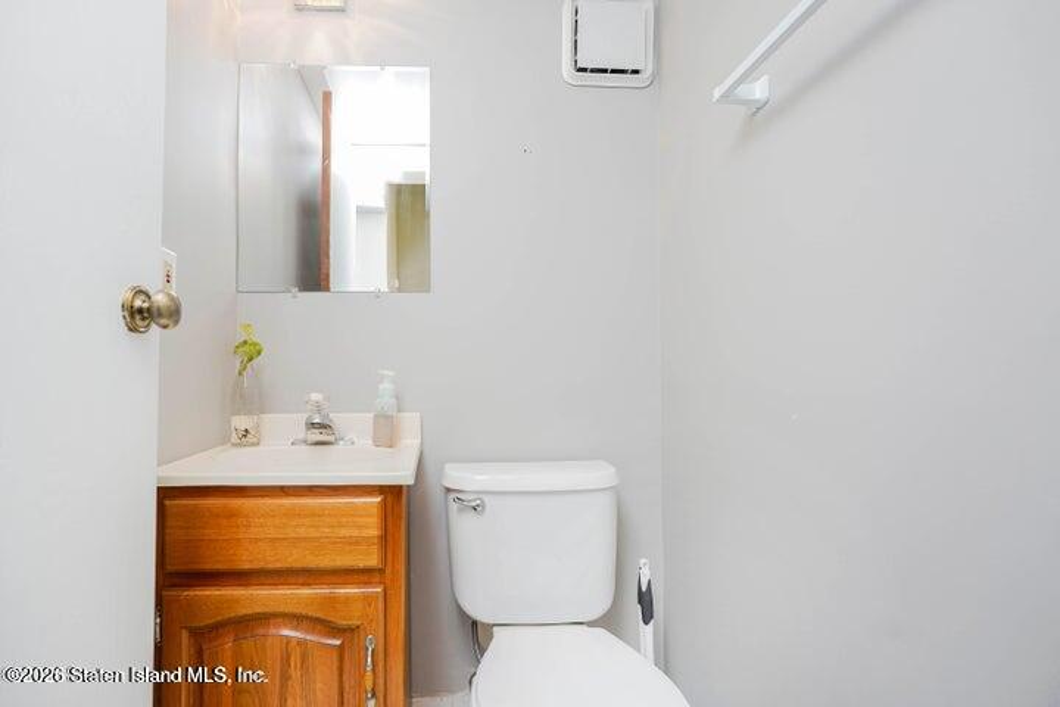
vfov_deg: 73.7
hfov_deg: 96.7
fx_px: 471
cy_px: 354
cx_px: 530
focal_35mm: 16
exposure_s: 1/30
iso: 320
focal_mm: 16
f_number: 4
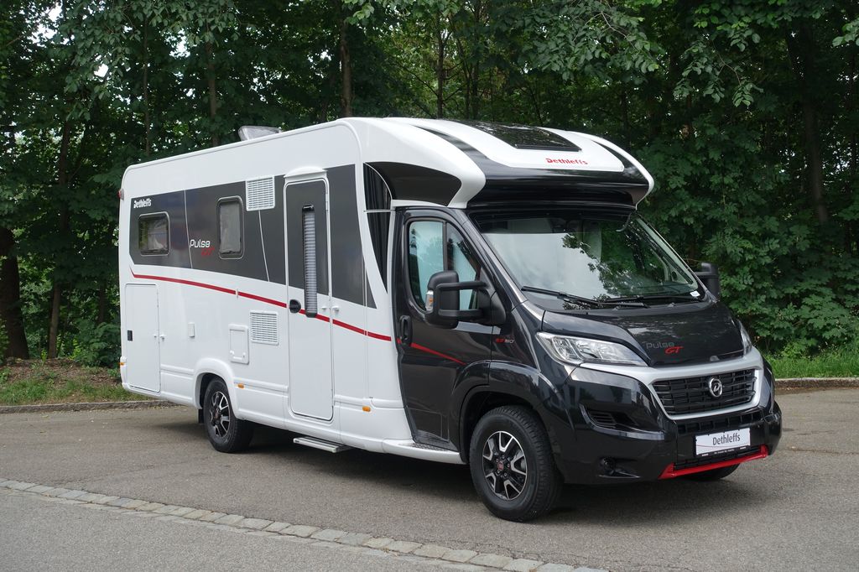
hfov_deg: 44.5
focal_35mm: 44
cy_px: 286
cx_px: 430
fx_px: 1049
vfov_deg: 30.5
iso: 125
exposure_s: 1/320
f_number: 4
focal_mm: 16.17
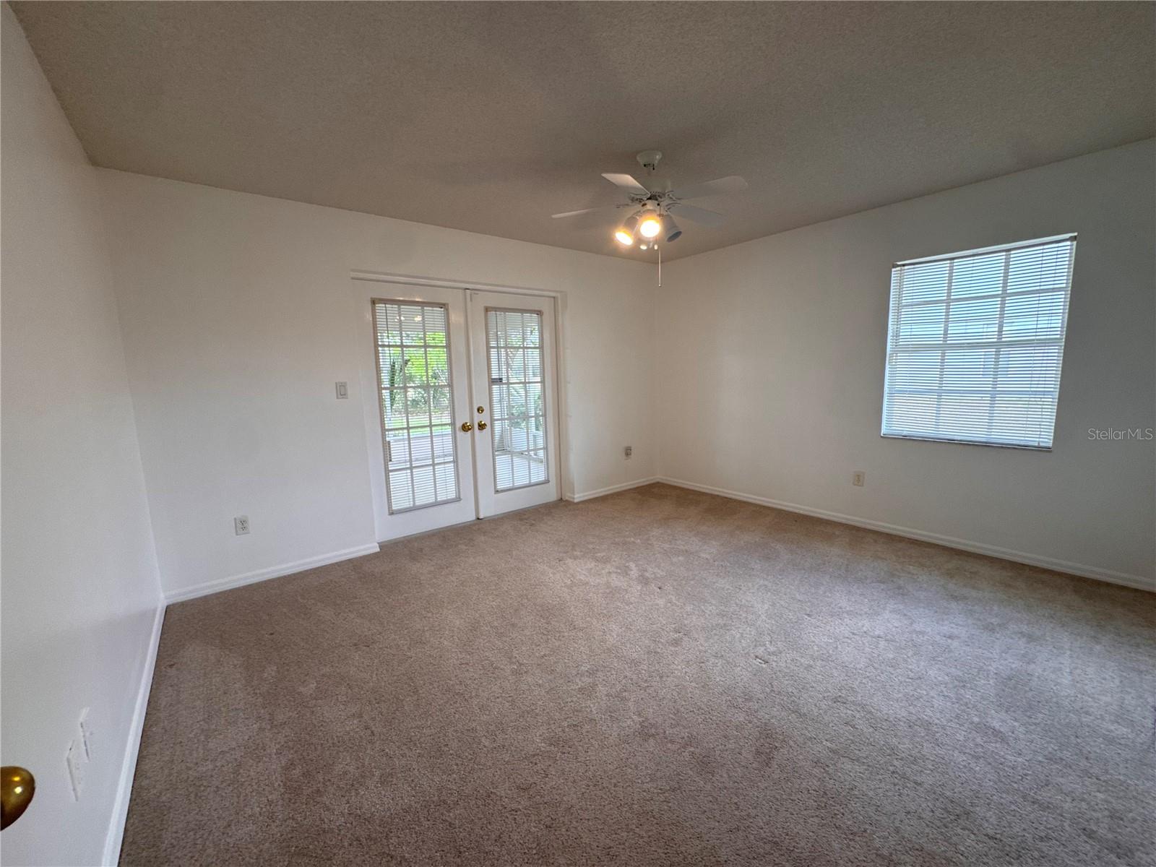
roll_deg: +1.1
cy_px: 434
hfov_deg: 102.1
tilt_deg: -8.6
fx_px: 468
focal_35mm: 14
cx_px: 578
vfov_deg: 85.7
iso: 125
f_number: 2.2
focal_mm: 2.22
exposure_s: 1/120
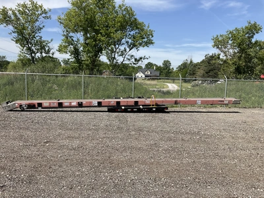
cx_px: 132
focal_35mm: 29
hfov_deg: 61.7
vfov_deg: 48.2
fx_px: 221
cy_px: 99
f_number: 1.8
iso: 25
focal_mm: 3
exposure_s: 1/1786
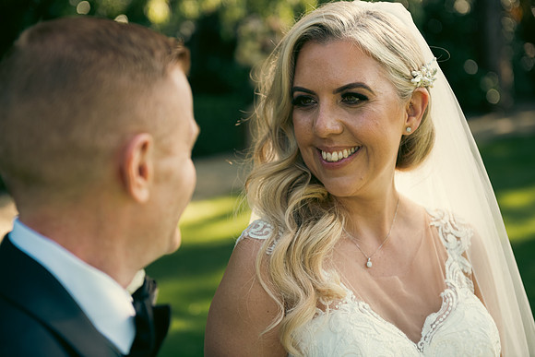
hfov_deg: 28.8
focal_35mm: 70
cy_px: 178
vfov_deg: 19.5
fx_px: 1040
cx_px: 268
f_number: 3.5
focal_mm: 70
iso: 200
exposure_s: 1/400
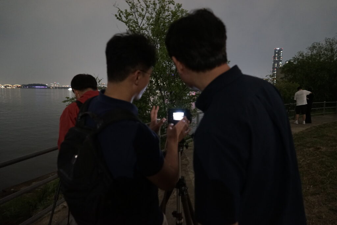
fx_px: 225
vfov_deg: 53.1
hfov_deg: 73.7
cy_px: 112
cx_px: 168
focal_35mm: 24
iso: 3200
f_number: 4
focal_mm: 24
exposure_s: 1/5
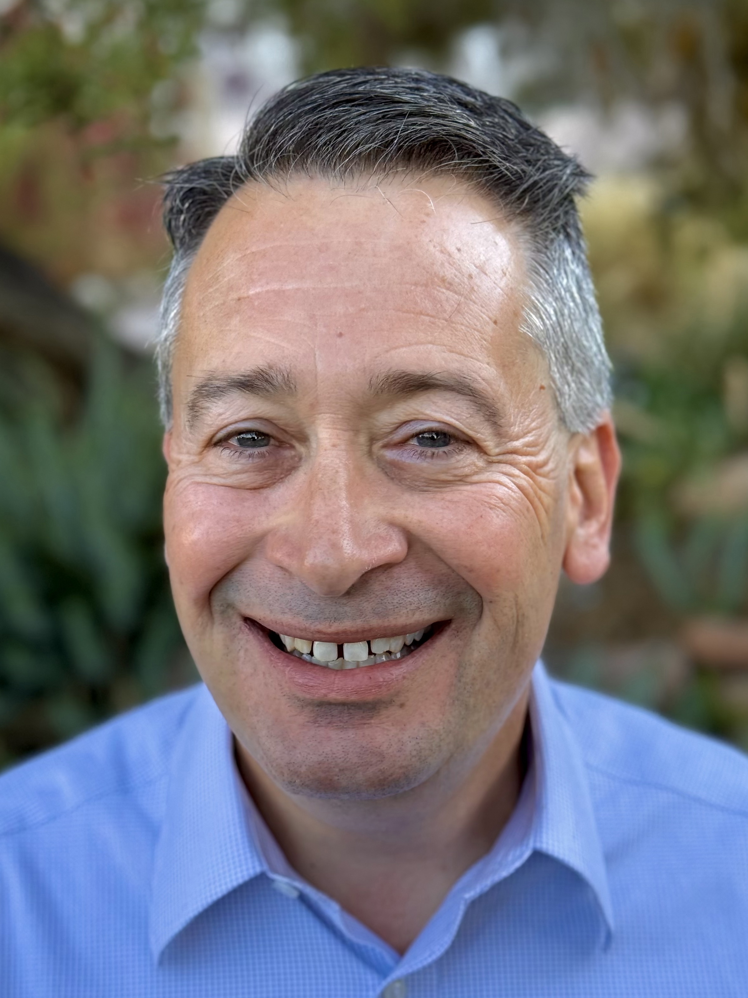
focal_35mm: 48
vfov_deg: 39.7
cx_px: 374
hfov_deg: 30.3
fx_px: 1383
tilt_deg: -11.9
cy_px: 499
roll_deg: +2.0
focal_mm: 6.76
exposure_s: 1/352
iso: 100
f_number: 1.78
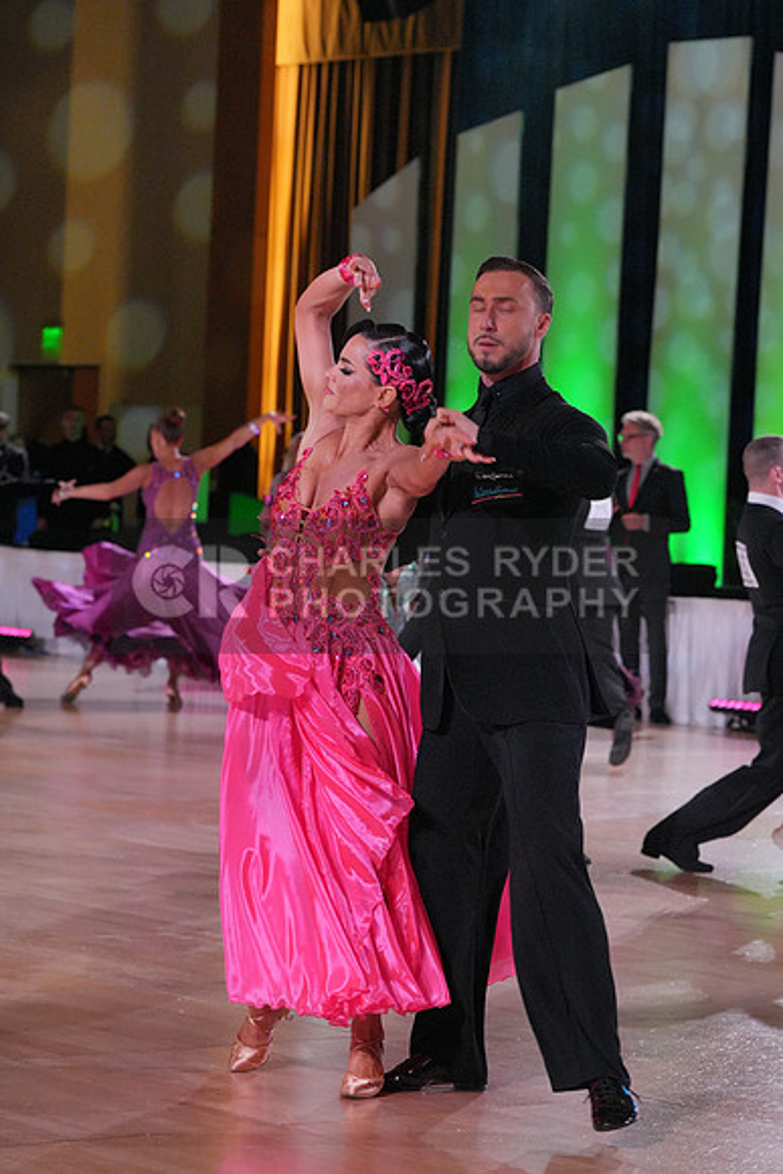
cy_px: 587
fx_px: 3978
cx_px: 392
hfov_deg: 11.2
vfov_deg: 16.8
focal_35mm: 122
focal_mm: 122
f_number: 7.1
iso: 5000
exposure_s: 1/400
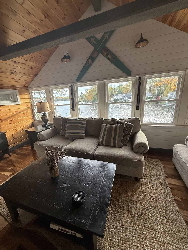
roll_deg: +1.8
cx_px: 94
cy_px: 125
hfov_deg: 85.7
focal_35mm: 14
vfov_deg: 102.1
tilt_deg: -12.8
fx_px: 101
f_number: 2.2
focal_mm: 2.22
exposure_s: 1/99
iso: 100
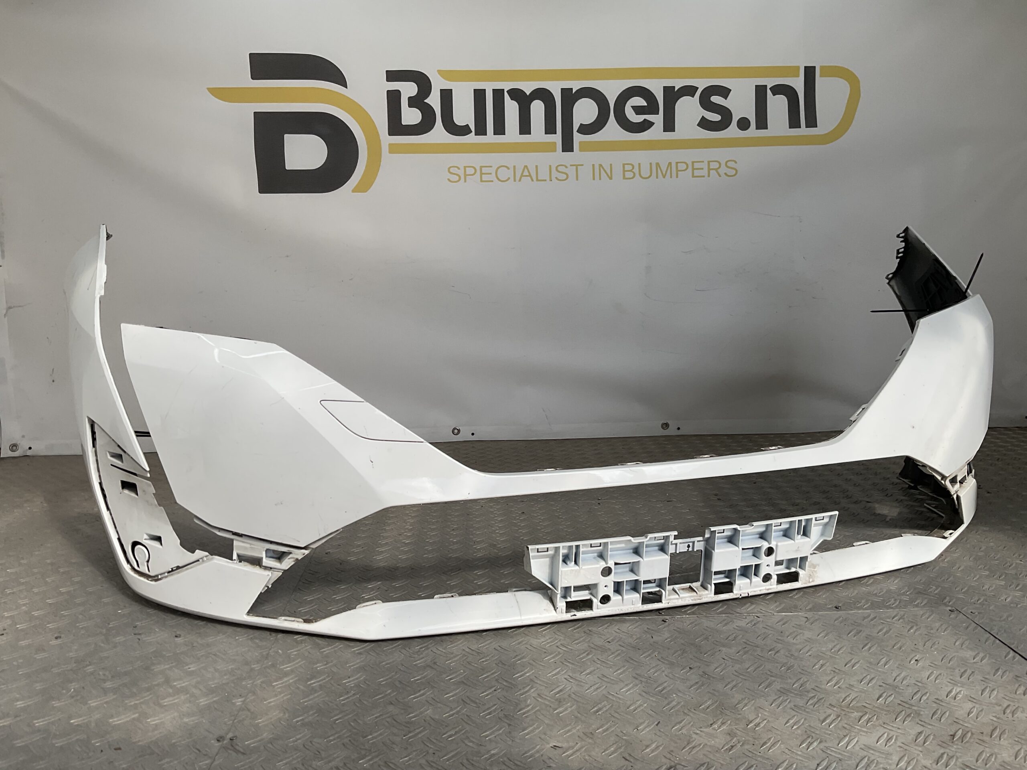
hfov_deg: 61.7
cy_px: 385
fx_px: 860
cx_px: 514
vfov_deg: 48.2
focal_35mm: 29
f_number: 1.8
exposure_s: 1/912
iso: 16
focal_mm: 3
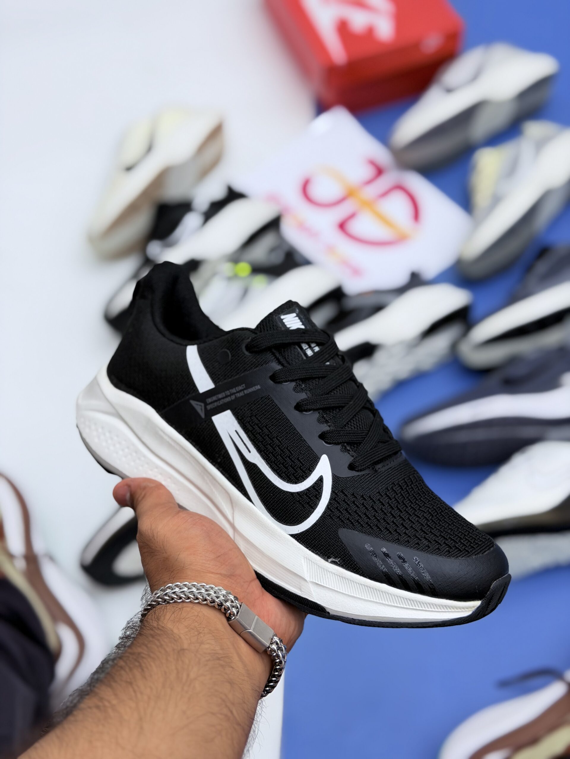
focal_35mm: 48
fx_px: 1054
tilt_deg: -54.8
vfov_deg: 39.7
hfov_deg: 30.3
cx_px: 285
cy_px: 380
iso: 64
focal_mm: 6.76
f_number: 1.78
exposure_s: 1/314
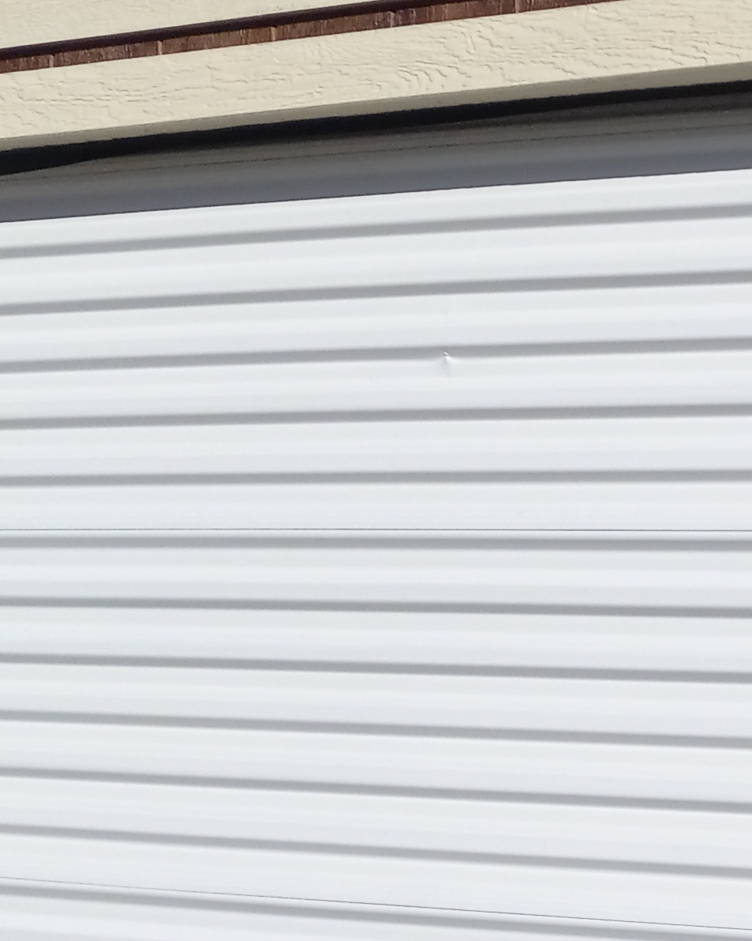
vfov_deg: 18.6
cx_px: 1196
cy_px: 799
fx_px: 2839
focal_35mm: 102
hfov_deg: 14.0
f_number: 1.8
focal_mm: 3.94
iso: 40
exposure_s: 1/3185
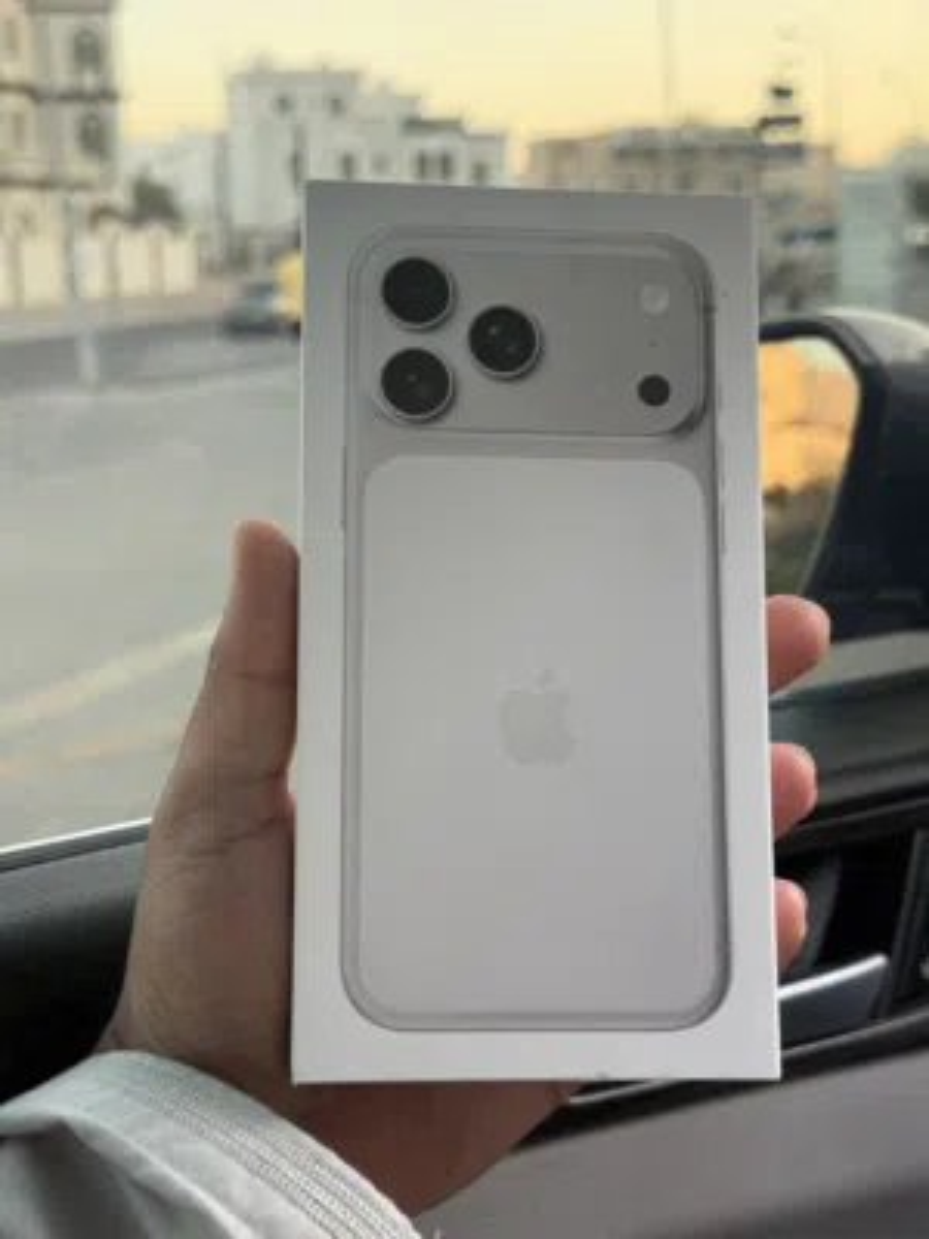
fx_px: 1718
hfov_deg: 30.3
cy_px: 620
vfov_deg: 39.7
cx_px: 464
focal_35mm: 48
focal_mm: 6.76
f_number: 1.78
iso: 100
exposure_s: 1/72
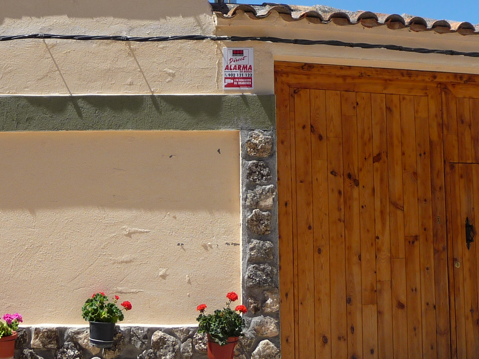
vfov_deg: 20.7
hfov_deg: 27.3
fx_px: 982
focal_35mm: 71
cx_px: 175
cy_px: 136
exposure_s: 1/800
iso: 100
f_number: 3.7
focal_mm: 6
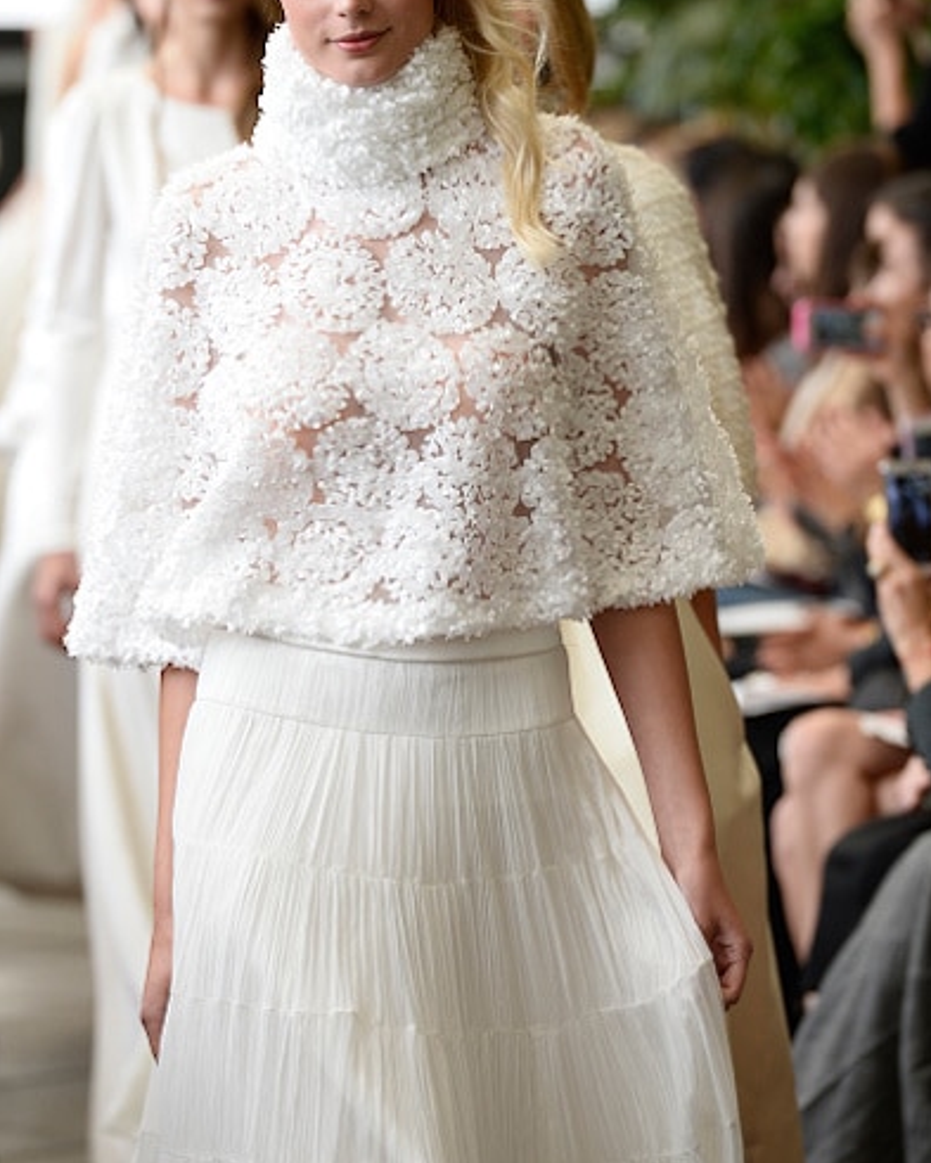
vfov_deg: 8.4
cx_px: 470
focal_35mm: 229
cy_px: 495
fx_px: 7885
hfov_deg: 6.8
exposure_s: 1/320
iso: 640
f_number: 4
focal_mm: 200
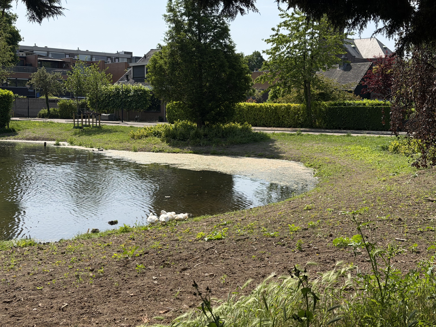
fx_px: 605
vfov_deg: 30.3
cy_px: 164
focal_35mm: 48
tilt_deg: -5.6
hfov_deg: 39.7
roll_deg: -0.6
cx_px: 218
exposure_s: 1/6024
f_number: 1.78
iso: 80
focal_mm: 6.76
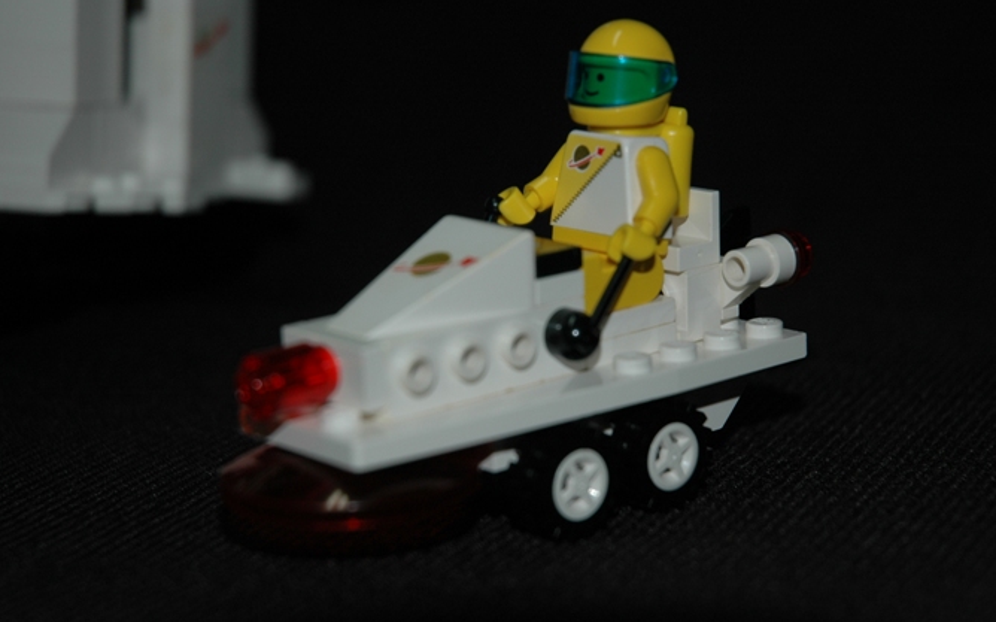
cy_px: 280
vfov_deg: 10.6
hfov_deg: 17.0
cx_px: 525
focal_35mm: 123
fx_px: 3338
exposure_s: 1/60
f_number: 4.5
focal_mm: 70
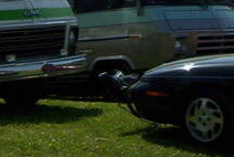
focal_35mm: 151
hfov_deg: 12.9
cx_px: -111
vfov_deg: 9.0
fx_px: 983
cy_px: -17
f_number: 4.5
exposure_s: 1/1389
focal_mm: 4.99
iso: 100
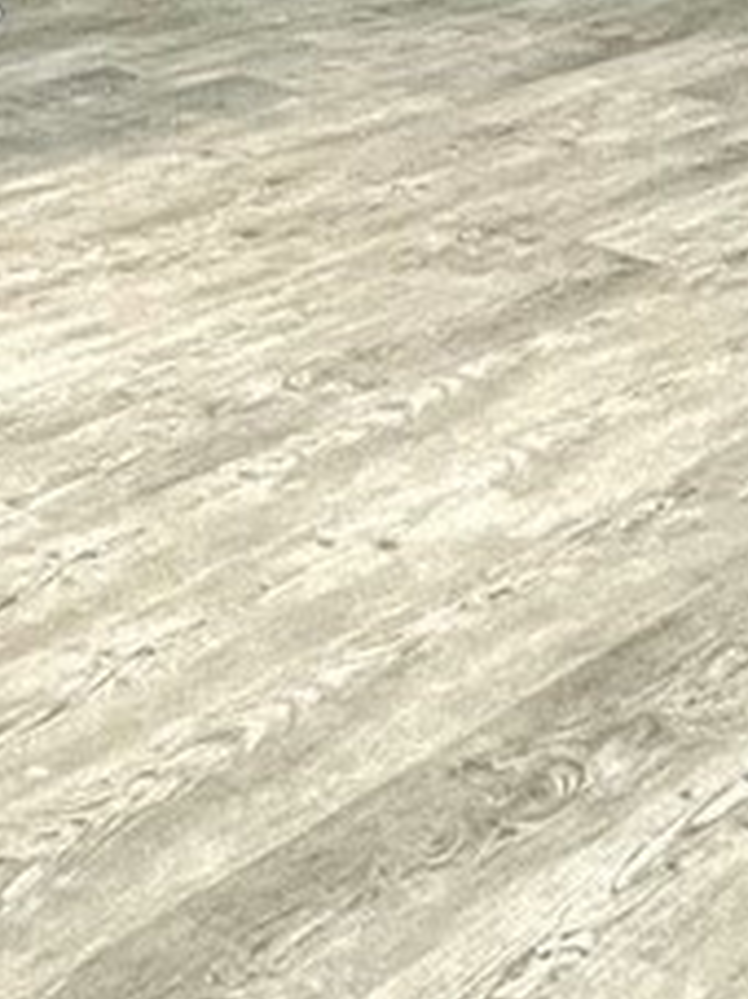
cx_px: 176
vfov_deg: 19.4
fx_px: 2538
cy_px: -497
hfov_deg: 16.7
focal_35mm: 88
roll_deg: -1.7
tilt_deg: -3.1
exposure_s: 1/120
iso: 125
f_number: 1.8
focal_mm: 1.57
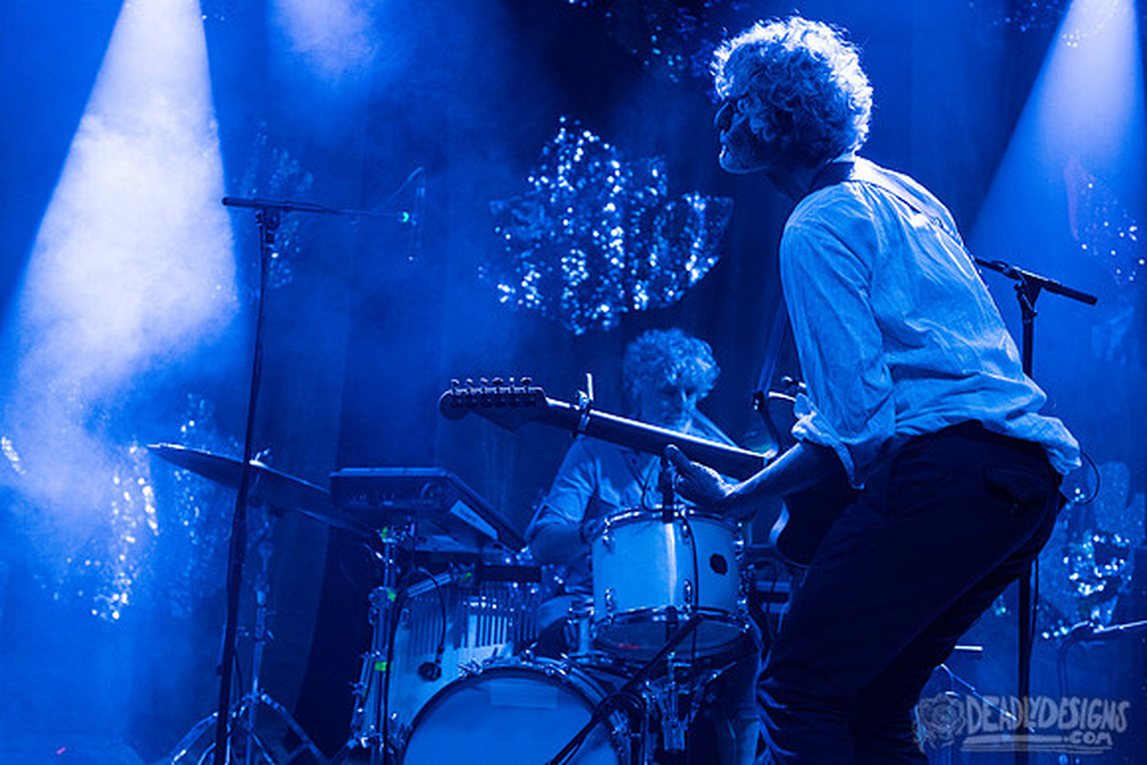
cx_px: 574
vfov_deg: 28.1
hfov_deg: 41.1
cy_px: 382
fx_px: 1530
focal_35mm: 48
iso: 2500
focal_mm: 48
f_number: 3.2
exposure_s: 1/160
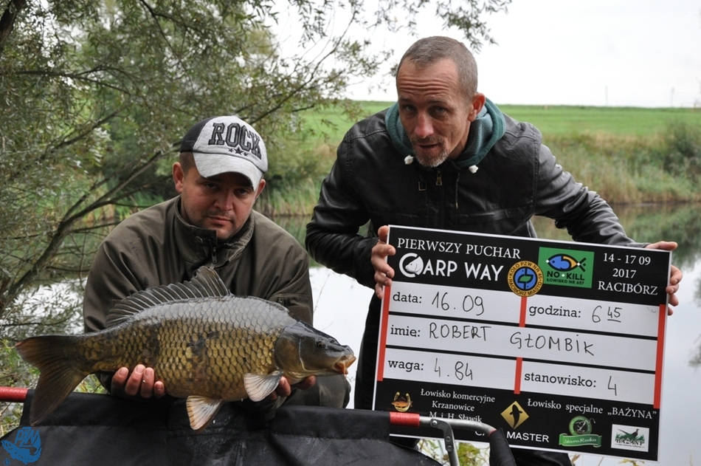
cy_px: 233
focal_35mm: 63
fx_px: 1225
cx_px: 350
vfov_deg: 21.5
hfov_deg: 31.9
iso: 800
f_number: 7.1
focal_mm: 42
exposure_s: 1/200
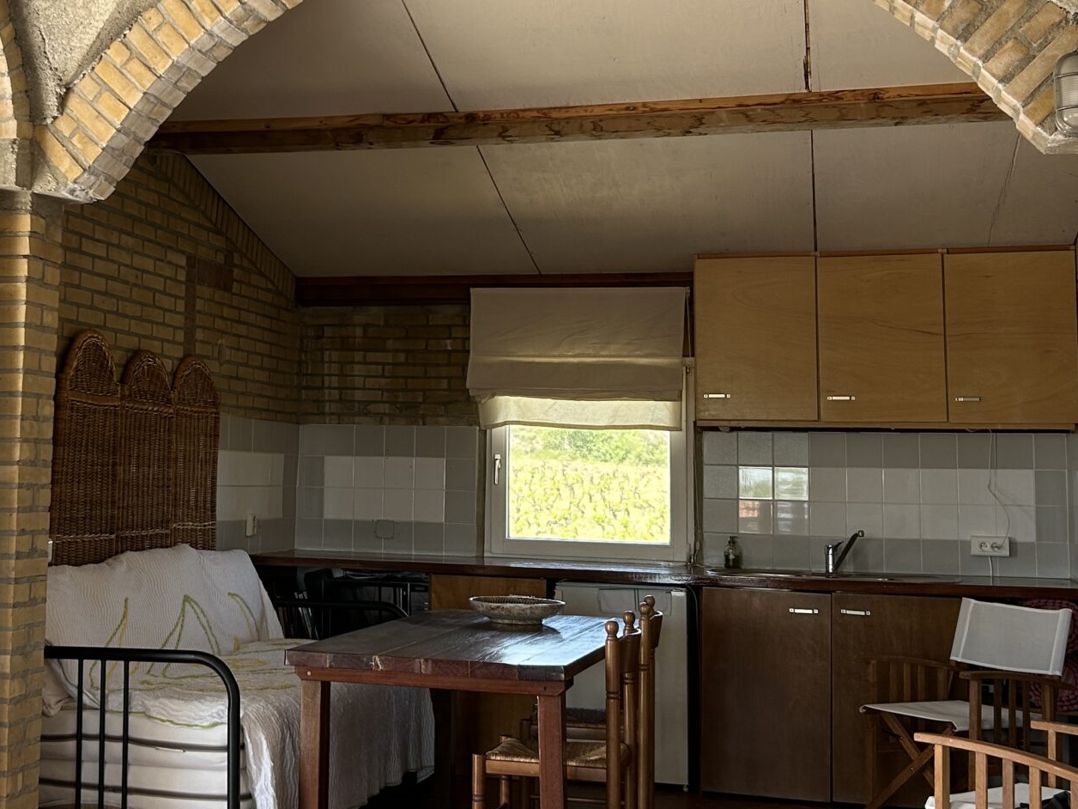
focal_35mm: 53
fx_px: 1651
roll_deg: -0.6
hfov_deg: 35.6
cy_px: 307
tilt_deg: +6.2
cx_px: 312
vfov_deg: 27.4
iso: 50
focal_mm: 5.7
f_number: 1.5
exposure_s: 1/171
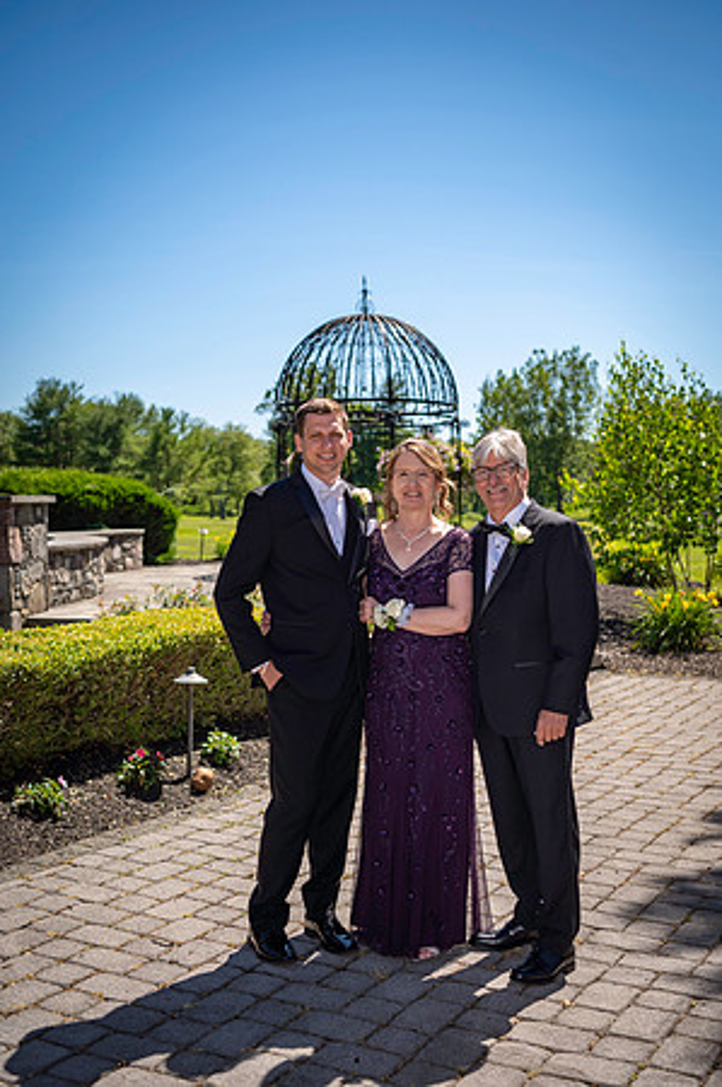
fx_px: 1266
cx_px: 361
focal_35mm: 42
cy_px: 544
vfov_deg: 46.4
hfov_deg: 31.8
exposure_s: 1/2500
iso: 100
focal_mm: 42
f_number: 3.2
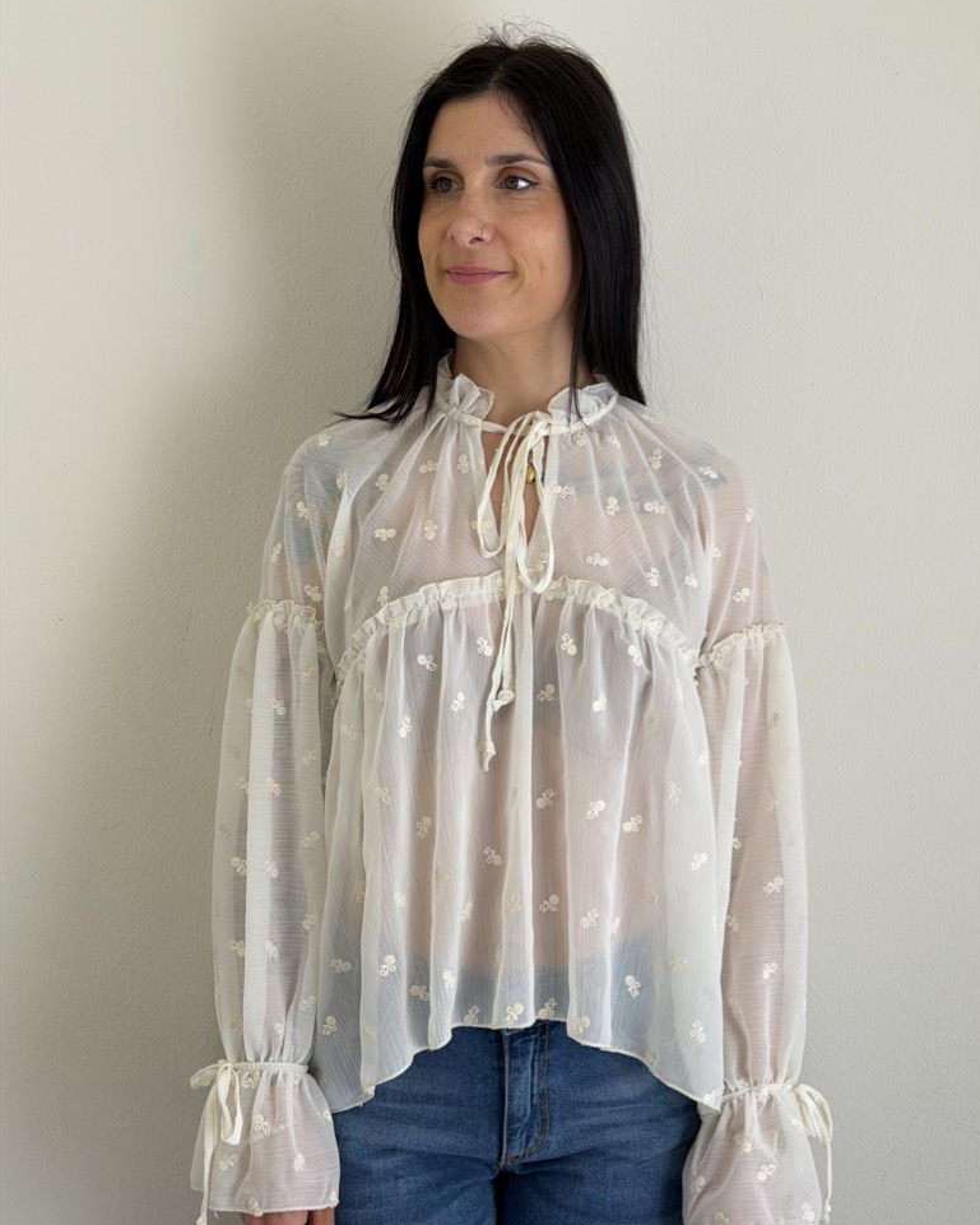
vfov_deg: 36.0
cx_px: 508
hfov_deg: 29.1
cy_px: 665
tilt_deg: -8.1
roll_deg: -1.8
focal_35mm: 52
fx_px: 1885
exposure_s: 1/304
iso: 64
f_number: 1.78
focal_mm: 6.76
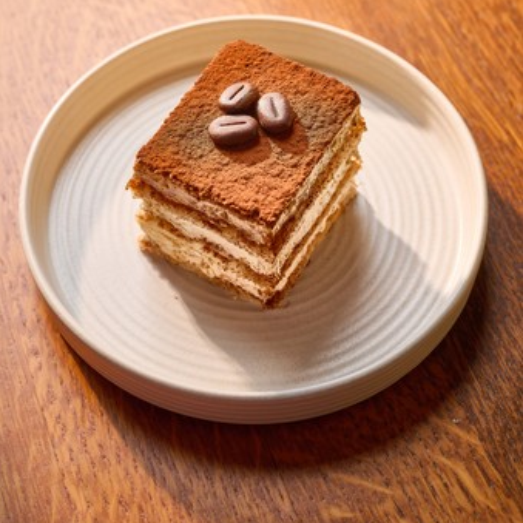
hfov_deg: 22.5
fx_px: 1316
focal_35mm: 77
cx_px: 262
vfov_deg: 22.4
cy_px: 191
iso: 125
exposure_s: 1/80
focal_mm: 60
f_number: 6.3
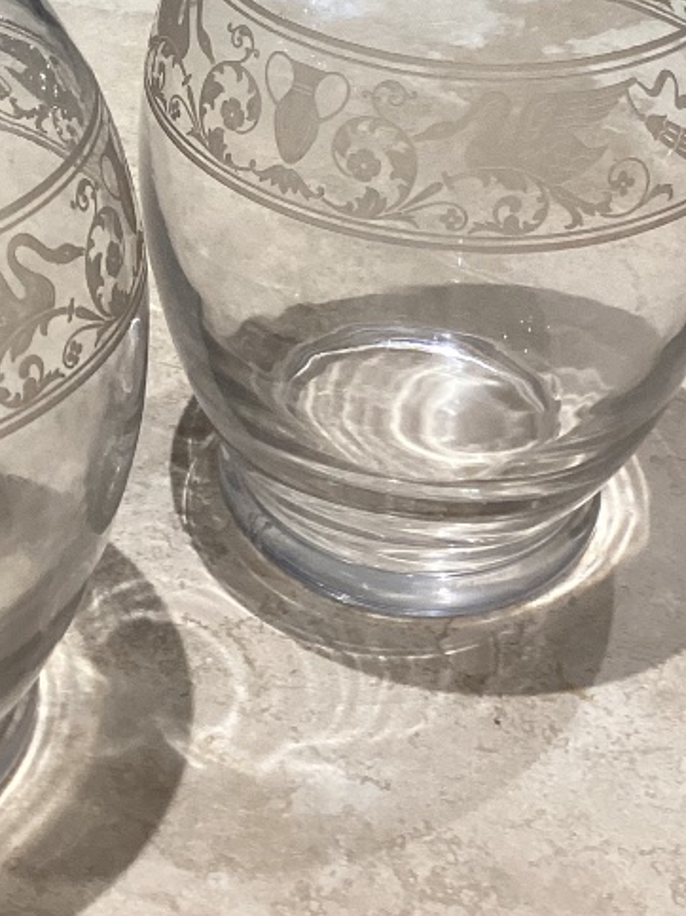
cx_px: 190
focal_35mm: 77
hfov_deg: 19.0
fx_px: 2035
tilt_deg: -28.3
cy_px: -9
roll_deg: -2.2
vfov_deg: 24.2
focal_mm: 3.3
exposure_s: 1/60
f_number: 2.4
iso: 160
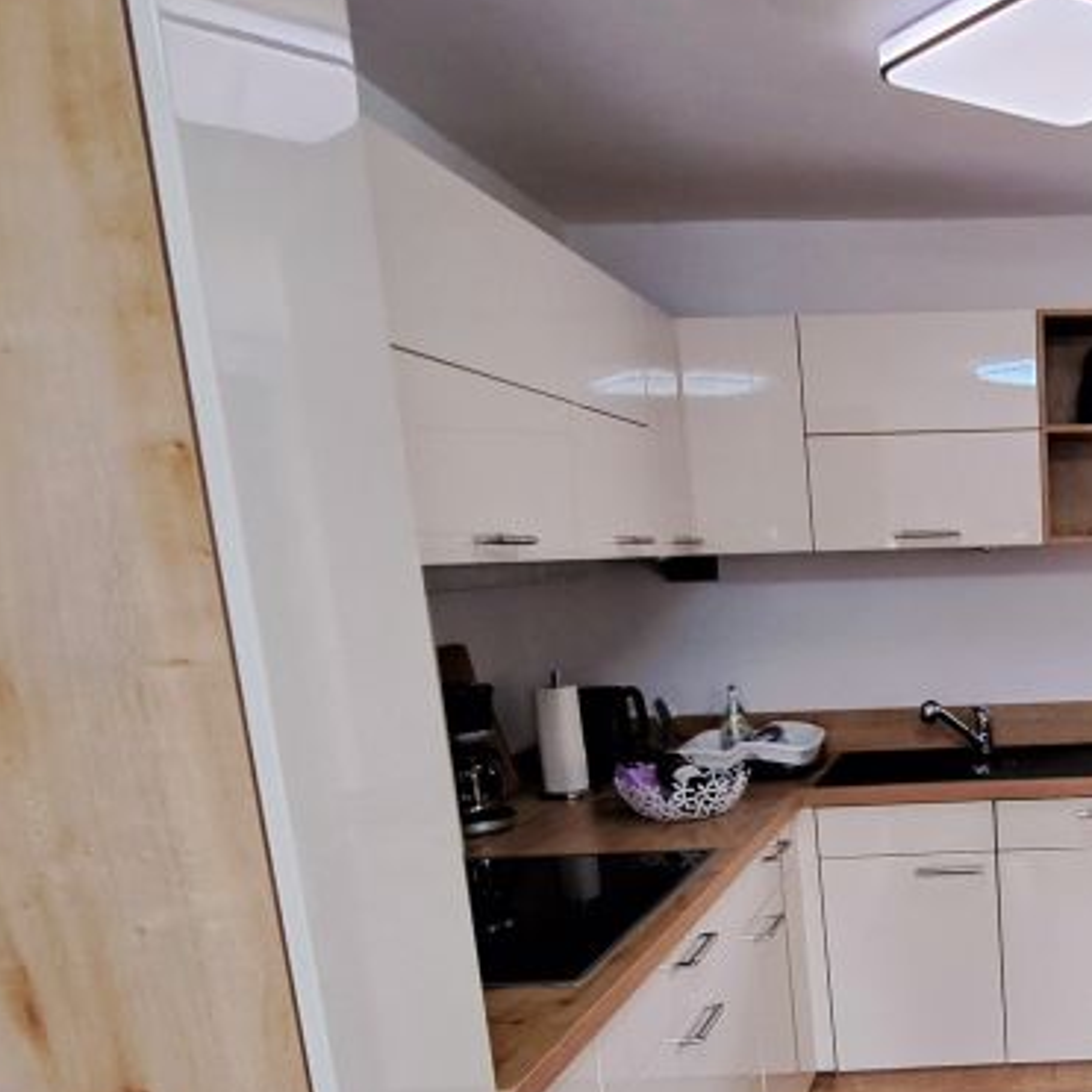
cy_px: 848
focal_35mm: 33
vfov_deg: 47.5
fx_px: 1178
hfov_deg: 42.7
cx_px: 1099
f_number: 2.2
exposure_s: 1/50
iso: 200
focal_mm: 1.74
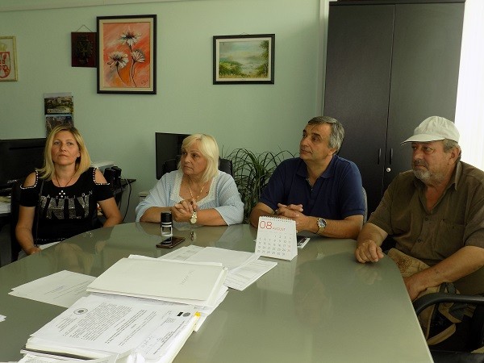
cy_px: 182
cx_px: 242
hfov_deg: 60.0
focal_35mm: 30
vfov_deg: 46.8
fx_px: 419
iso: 80
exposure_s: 1/30
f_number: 3.3
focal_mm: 5.3
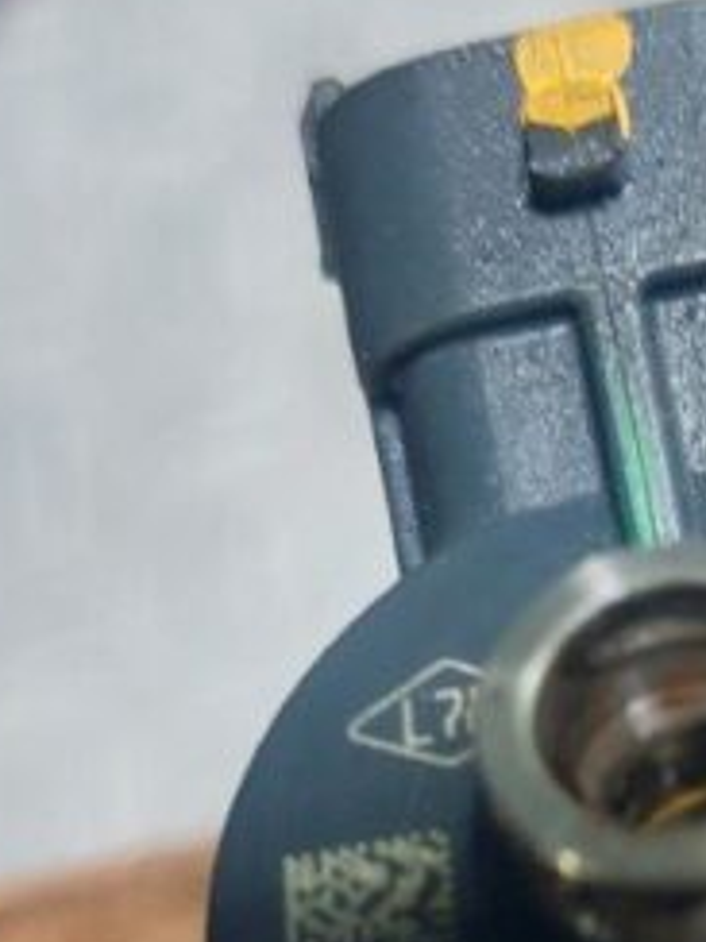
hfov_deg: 17.7
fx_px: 2230
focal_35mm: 82
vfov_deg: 23.6
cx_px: 667
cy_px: 687
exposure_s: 1/50
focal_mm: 5.23
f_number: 1.8
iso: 320
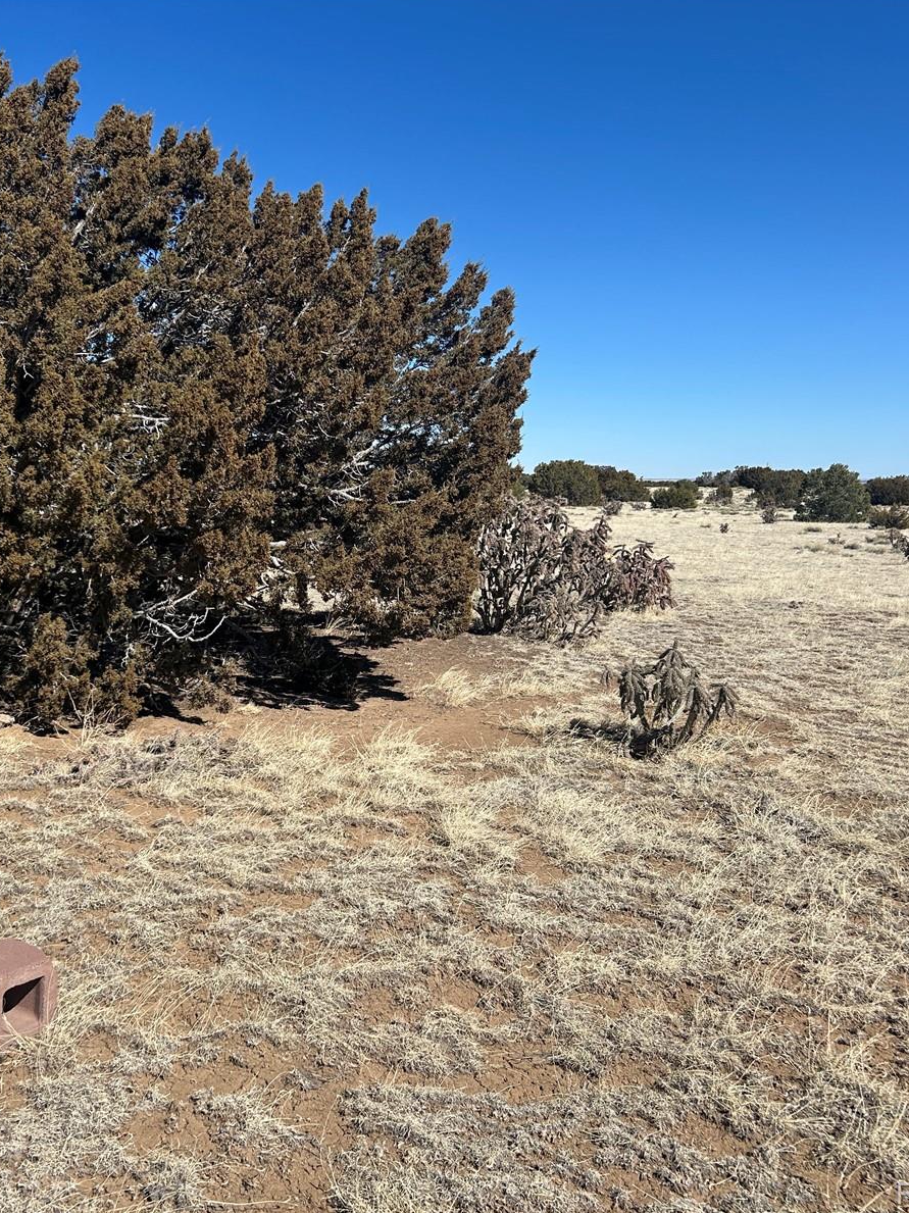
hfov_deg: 39.7
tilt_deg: -6.2
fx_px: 1226
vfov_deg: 52.6
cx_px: 246
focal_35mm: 35
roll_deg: +0.5
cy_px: 603
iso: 50
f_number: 1.5
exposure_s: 1/5587
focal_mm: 5.7
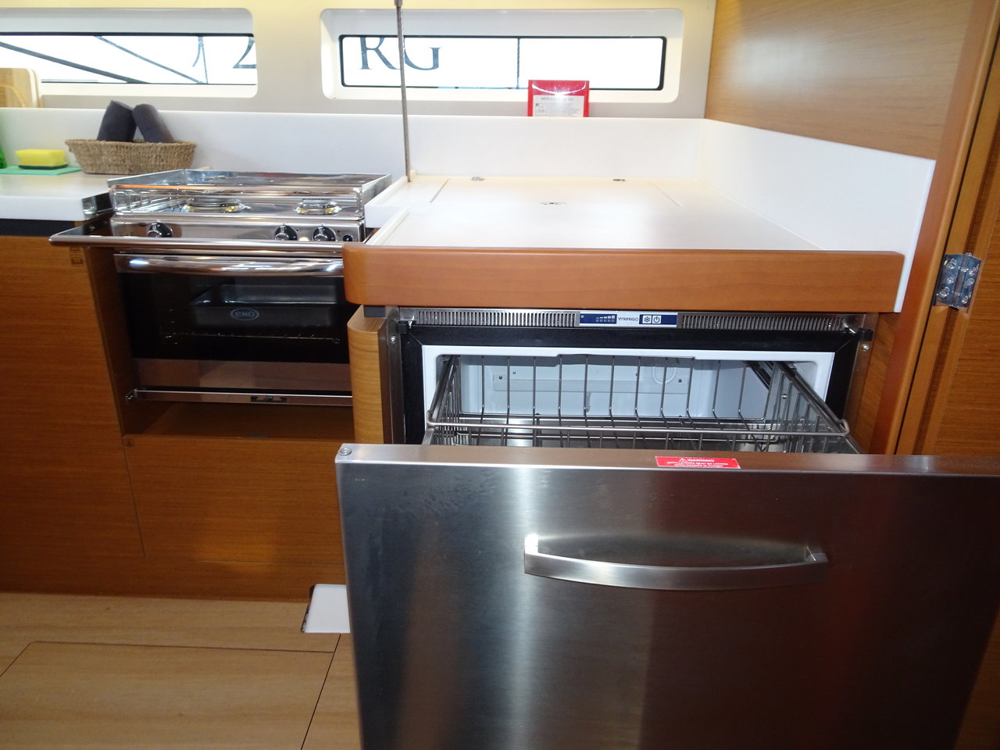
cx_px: 500
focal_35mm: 24
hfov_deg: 71.6
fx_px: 693
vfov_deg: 56.8
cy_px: 375
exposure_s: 1/30
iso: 200
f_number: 3.5
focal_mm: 4.1
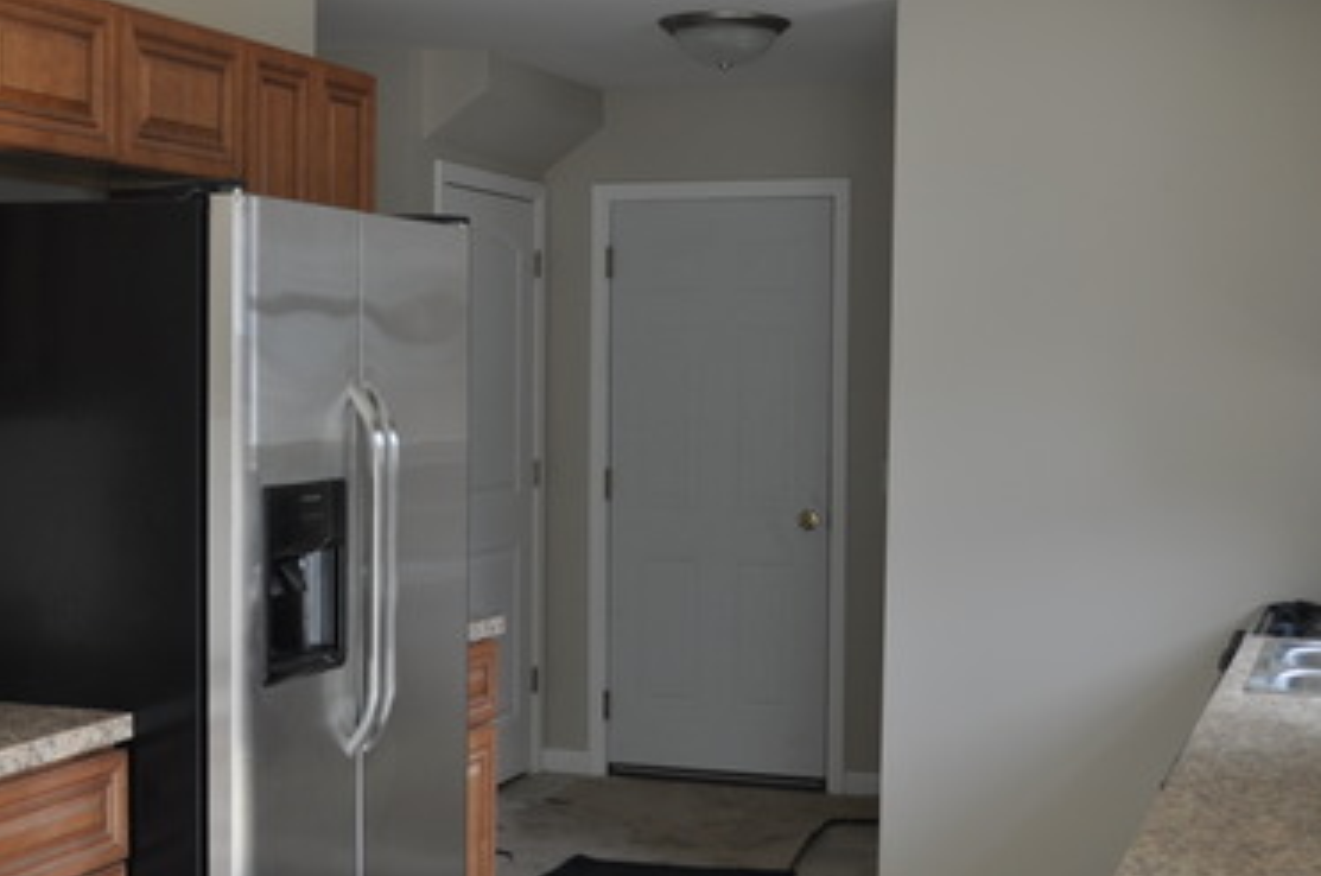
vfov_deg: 23.7
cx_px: 623
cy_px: 465
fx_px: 2088
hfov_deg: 35.1
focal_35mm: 57
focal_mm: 22
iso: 200
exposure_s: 1/80
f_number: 4.5
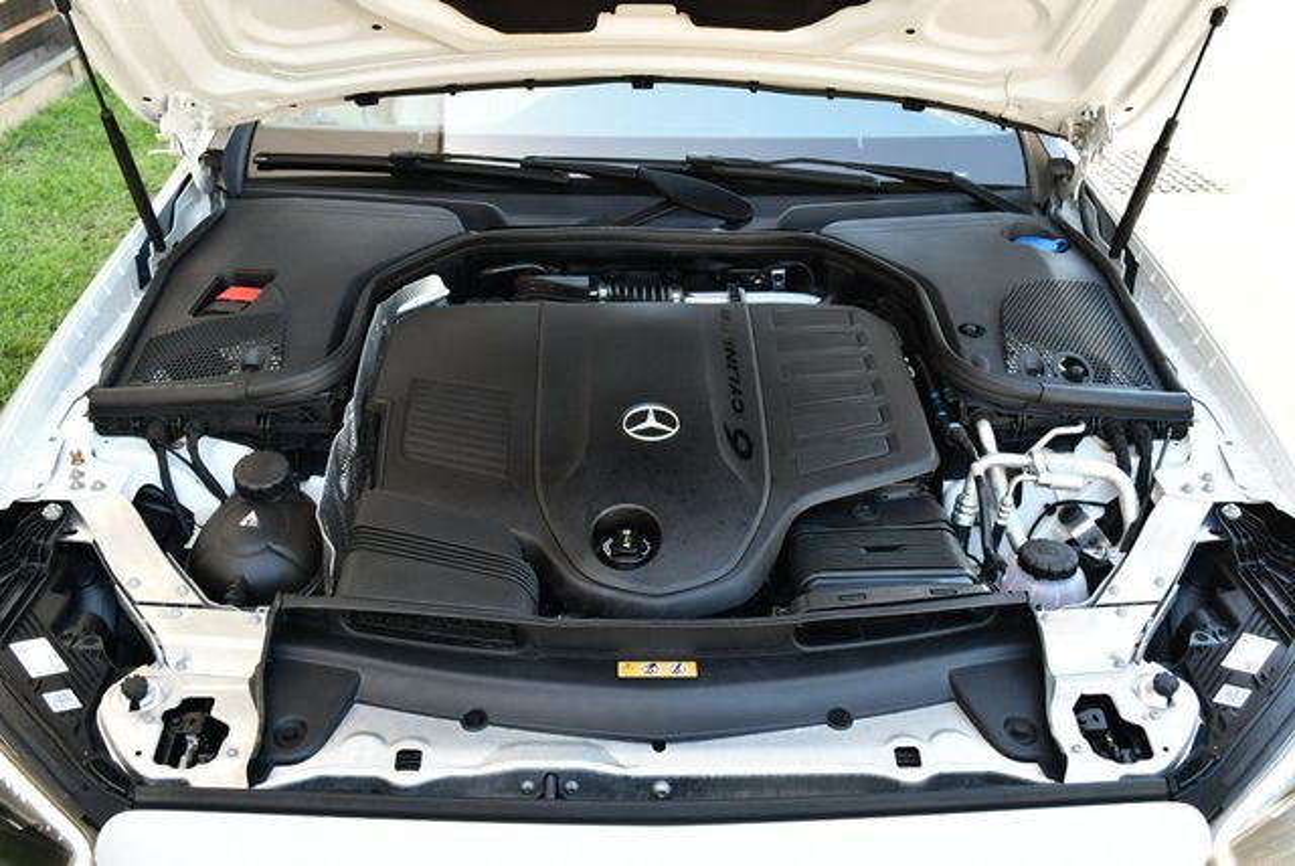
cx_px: 648
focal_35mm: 36
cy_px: 433
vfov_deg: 36.9
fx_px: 1296
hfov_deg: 53.1
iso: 400
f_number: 4
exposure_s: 1/250
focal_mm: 18
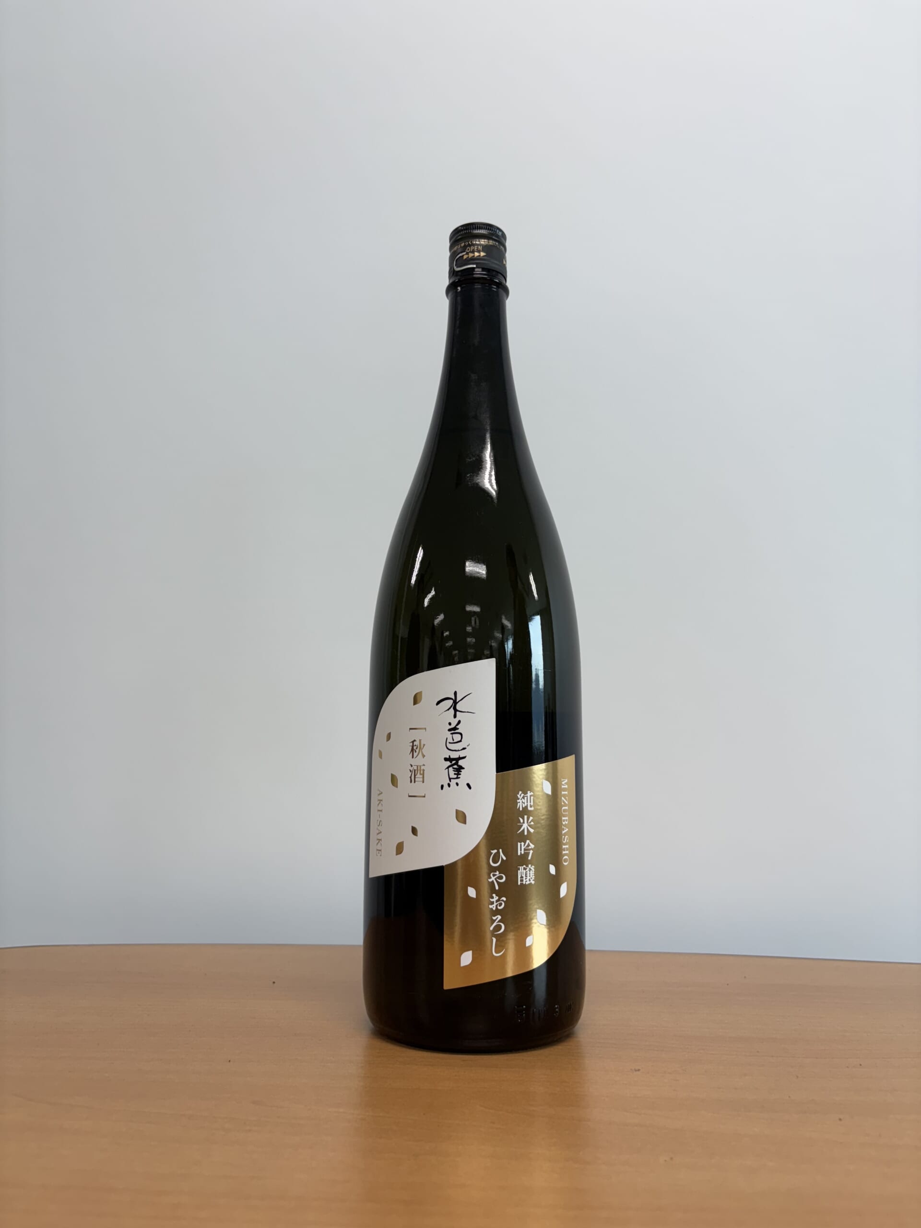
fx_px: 922
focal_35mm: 26
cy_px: 614
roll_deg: -0.5
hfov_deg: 53.1
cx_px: 460
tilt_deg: +9.7
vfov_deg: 67.3
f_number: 1.6
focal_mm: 5.96
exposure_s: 1/100
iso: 40
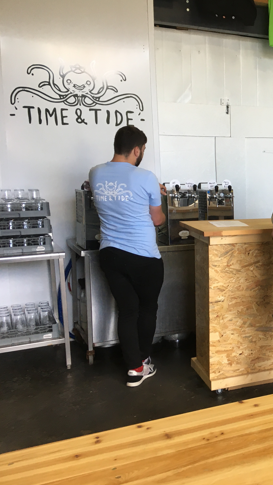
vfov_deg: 47.4
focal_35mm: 43
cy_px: 244
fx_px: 554
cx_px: 330
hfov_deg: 24.9
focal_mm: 4.15
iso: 32
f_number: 2.2
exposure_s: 1/33
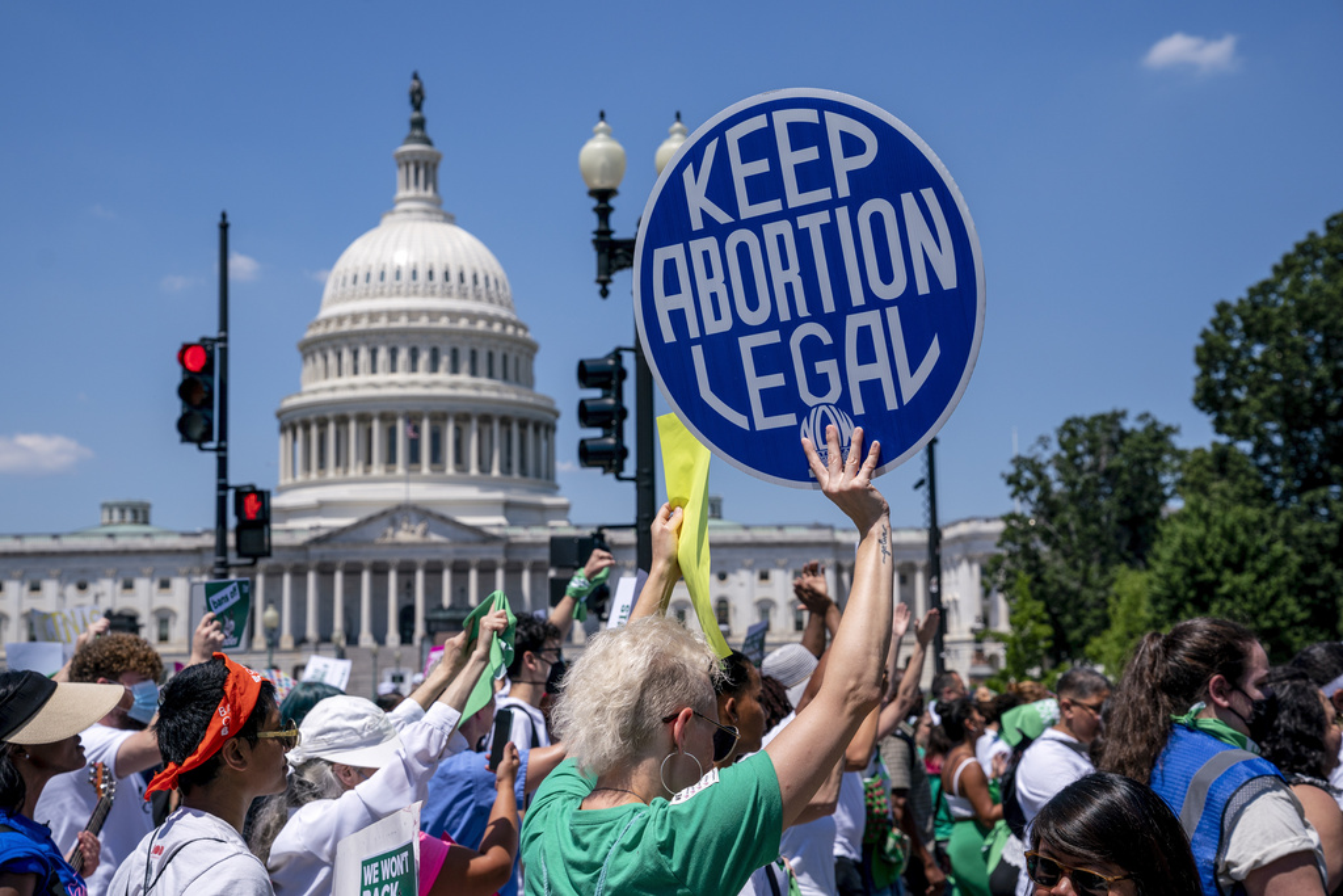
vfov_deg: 25.1
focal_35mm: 54
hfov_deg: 36.9
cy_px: 448
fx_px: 2015
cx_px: 672
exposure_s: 1/2000
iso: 200
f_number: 5.6
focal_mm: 54
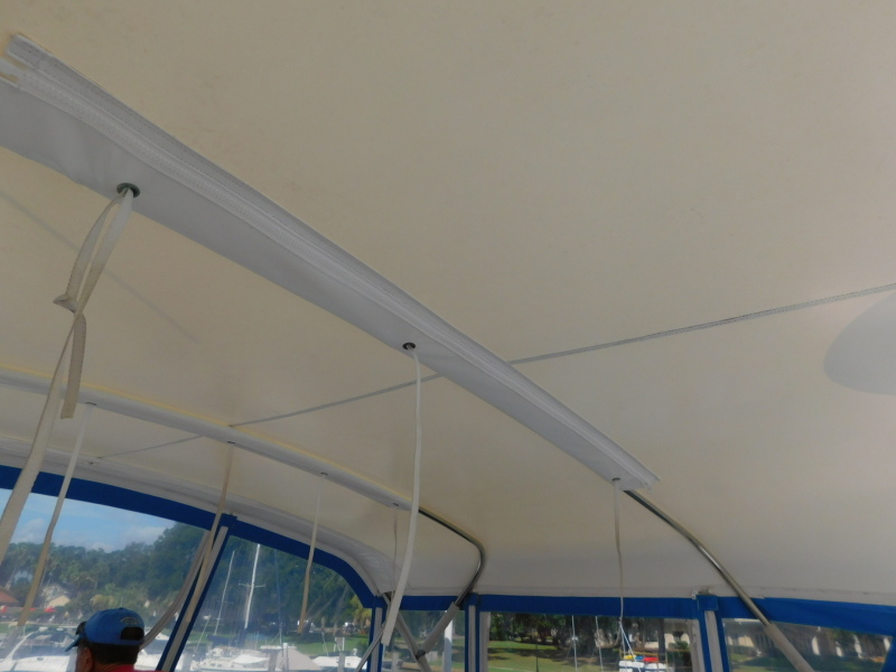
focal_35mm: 23
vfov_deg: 58.9
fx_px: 595
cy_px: 336
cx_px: 448
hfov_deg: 73.9
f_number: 6
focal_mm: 4
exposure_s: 1/800
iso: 125
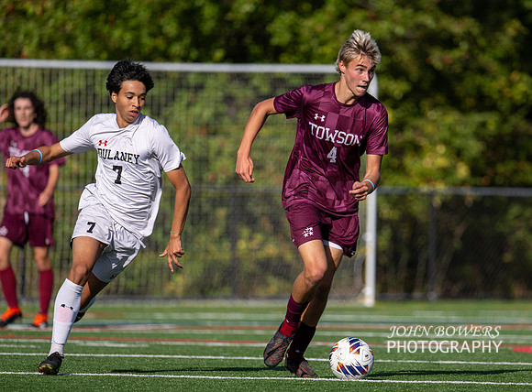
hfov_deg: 3.6
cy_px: 221
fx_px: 8472
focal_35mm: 554
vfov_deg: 2.7
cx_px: 353
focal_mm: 400
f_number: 4.5
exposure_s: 1/1600
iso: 110
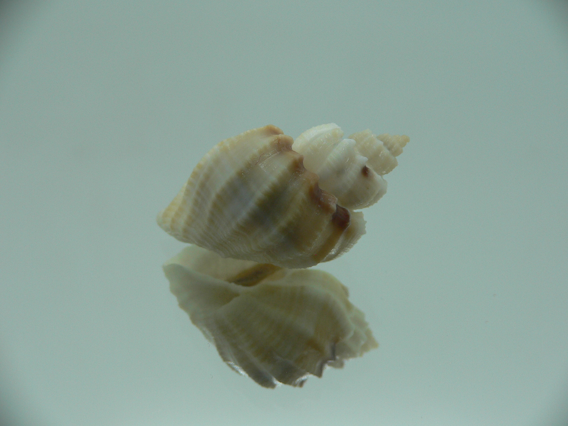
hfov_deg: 52.6
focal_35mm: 35
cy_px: 213
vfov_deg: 40.7
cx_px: 284
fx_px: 574
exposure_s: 1/60
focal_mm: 4.6
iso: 80
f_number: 2.8
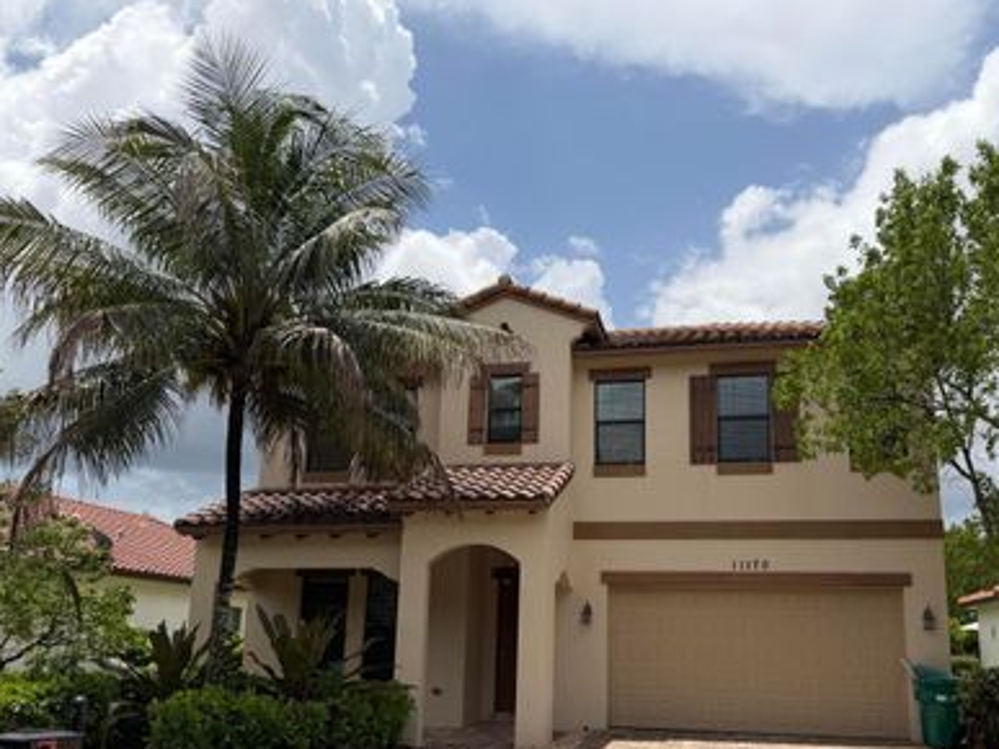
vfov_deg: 45.1
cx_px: 558
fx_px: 894
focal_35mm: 31
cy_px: 461
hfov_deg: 58.2
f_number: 1.78
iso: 80
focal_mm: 6.76
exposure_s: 1/8130
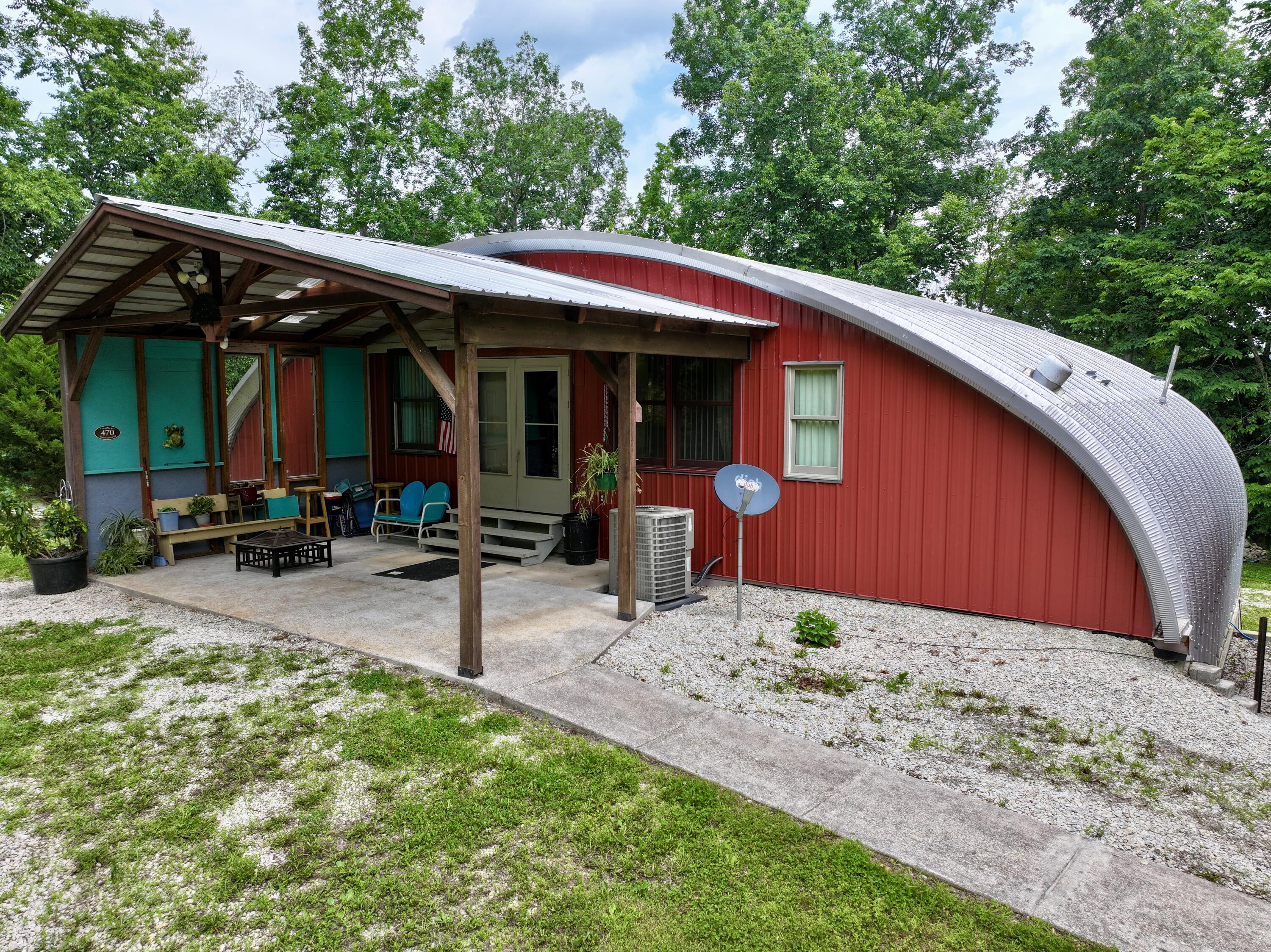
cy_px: 476
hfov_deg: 71.6
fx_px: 881
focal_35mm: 24
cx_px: 636
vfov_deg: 56.8
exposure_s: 1/1250
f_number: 2.8
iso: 190
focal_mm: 12.29
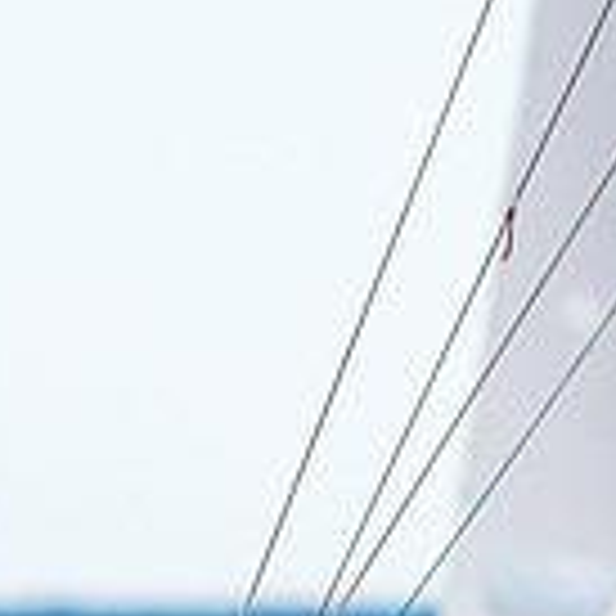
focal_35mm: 1702
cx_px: -23
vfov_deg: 1.0
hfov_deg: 1.0
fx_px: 34266
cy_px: 854
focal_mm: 300
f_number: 5.6
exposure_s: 1/1600
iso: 320
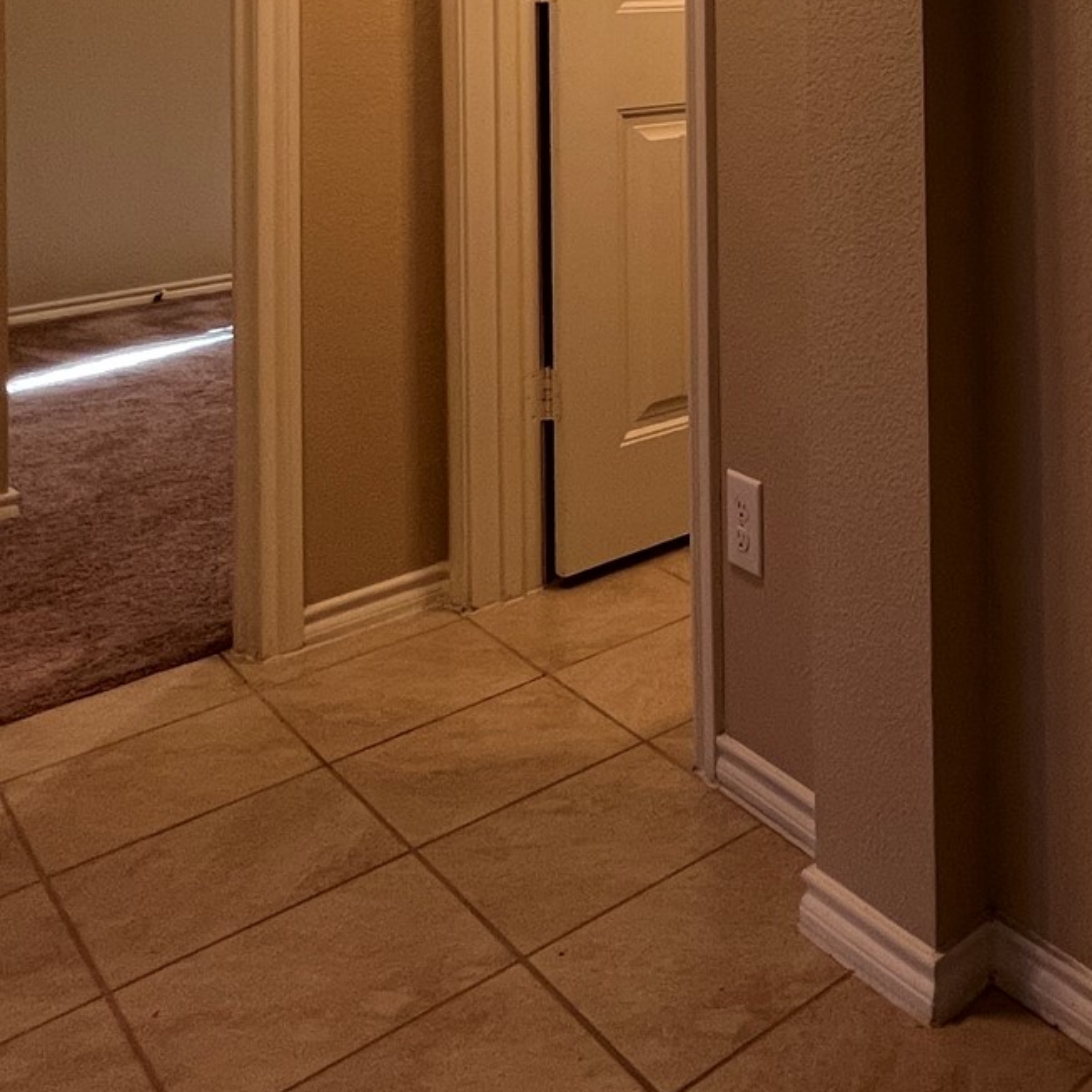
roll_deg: +0.9
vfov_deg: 39.5
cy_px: -45
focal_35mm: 36
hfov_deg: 37.6
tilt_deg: +0.4
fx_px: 1285
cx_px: 1229
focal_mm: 1.57
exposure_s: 1/60
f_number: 1.8
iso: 125
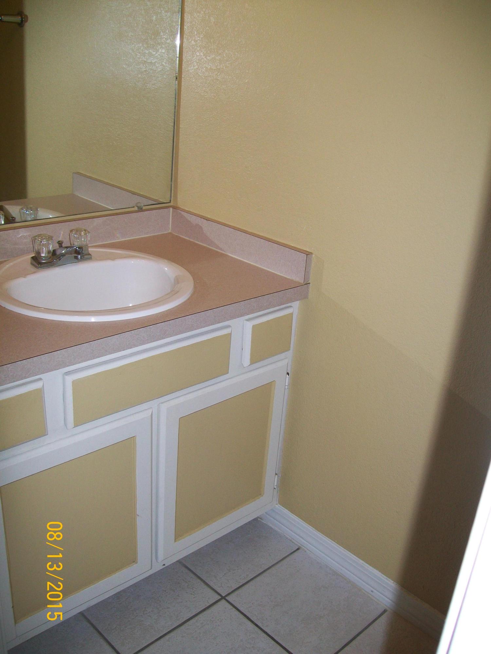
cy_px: 327
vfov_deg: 54.0
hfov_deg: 41.8
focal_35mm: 34
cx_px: 246
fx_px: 643
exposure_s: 1/60
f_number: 2.7
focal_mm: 6.1
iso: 64
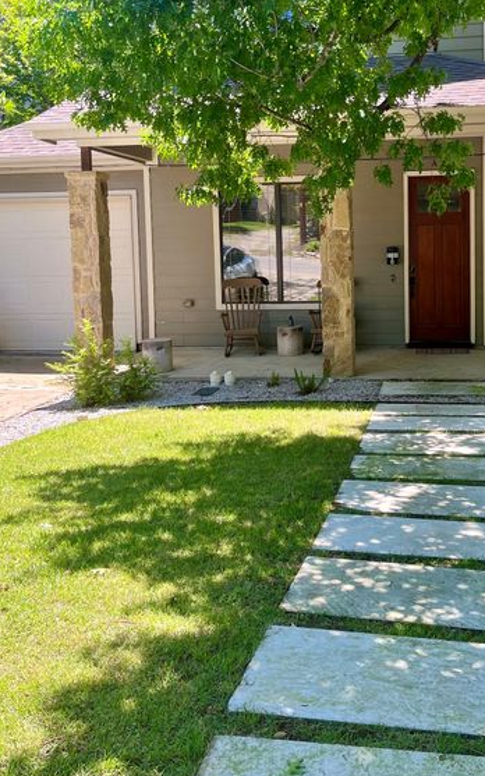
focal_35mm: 33
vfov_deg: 57.8
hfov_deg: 37.9
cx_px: 325
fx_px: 698
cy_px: 320
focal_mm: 5.1
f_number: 1.6
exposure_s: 1/445
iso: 50
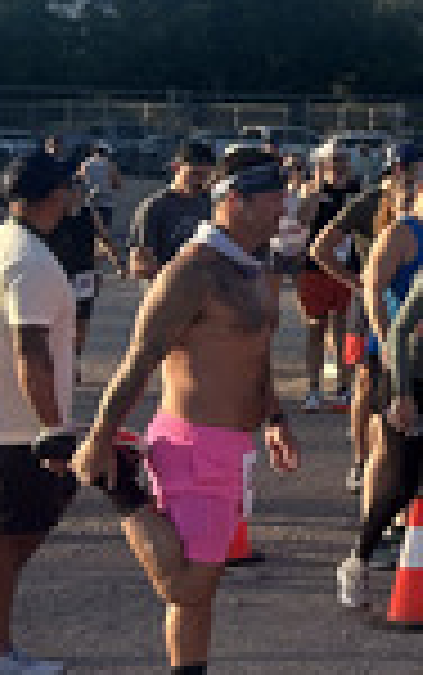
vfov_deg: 20.2
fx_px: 1859
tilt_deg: +1.1
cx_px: 882
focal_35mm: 101
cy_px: 68
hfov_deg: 11.5
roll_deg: -0.7
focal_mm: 5.7
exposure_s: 1/2457
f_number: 1.5
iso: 50
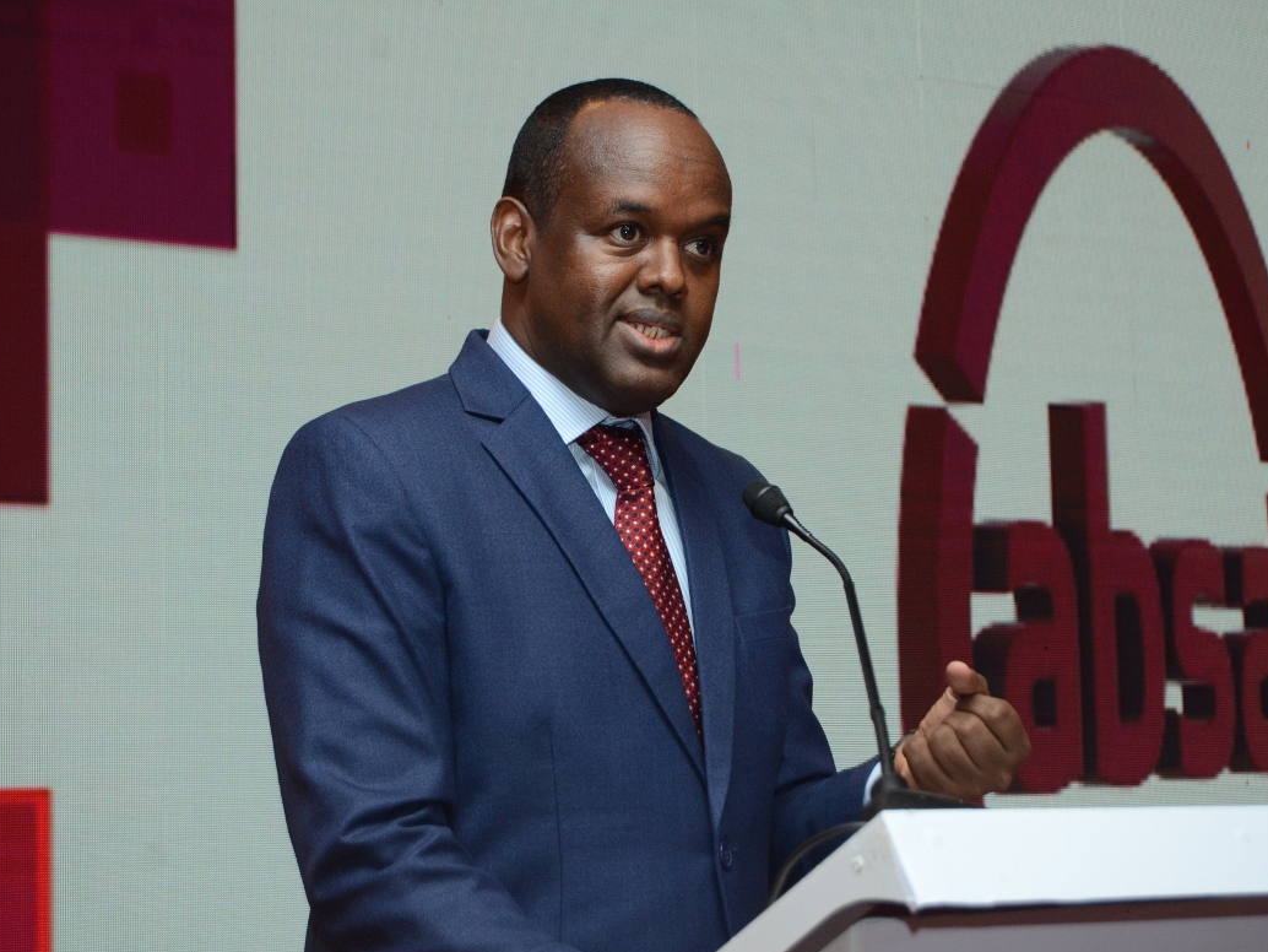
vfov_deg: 16.3
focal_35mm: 91
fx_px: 3318
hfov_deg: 21.6
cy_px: 480
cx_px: 687
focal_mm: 55
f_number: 5.6
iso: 1000
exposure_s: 1/125
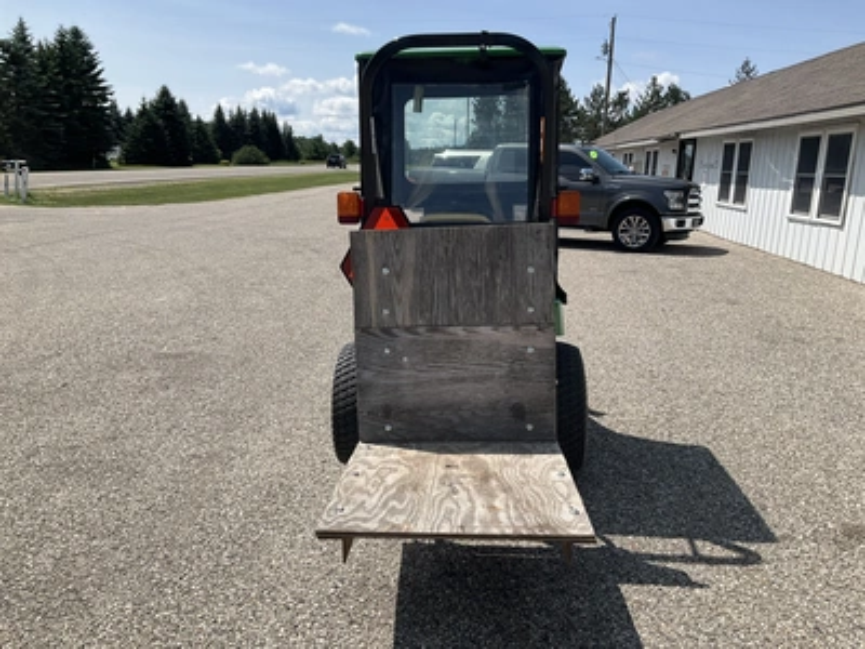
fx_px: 725
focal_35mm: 29
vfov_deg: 48.2
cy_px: 324
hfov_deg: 61.7
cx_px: 432
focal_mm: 3
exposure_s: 1/2538
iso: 25
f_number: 1.8
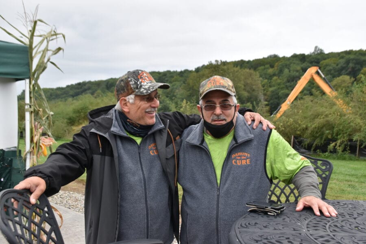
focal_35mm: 39
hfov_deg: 49.6
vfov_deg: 34.2
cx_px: 183
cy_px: 122
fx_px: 396
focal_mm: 26
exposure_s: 1/200
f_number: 7.1
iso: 400
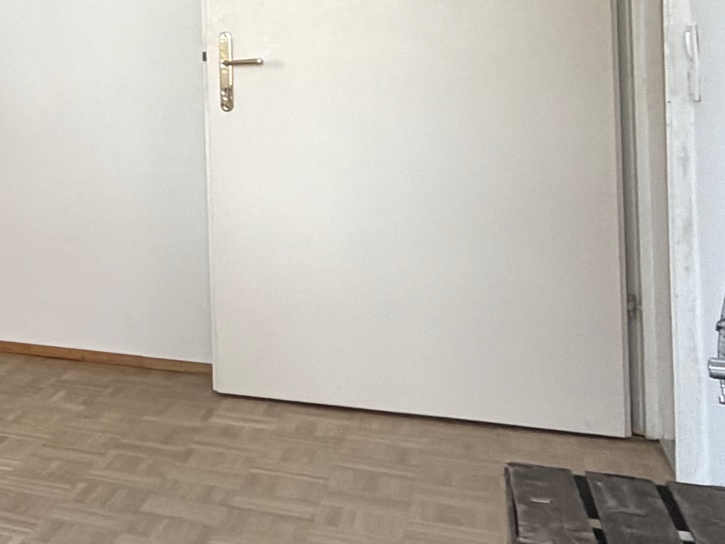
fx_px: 1173
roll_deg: +1.9
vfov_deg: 25.6
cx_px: -564
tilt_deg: -0.2
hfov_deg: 22.0
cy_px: 92
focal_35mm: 56
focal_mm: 2.22
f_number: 2.2
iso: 100
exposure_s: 1/121
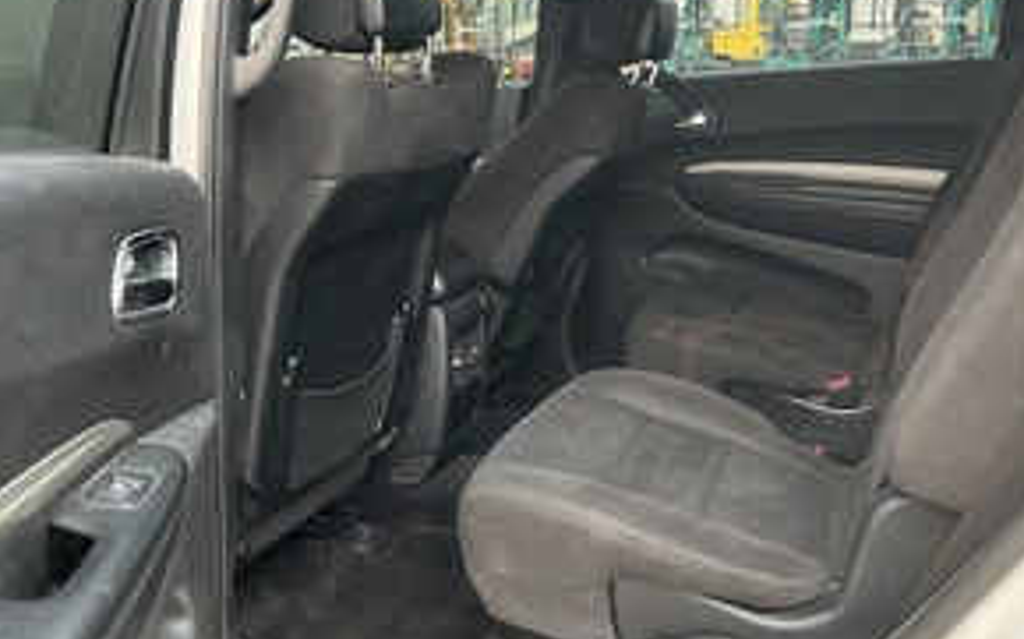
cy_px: 335
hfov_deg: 48.2
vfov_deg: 31.2
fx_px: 1144
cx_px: 533
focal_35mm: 41
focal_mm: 3
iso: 50
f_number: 1.8
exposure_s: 1/122
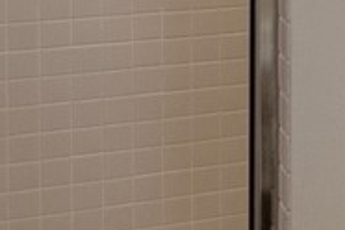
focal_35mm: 140
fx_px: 1342
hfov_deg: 12.1
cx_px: 794
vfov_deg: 9.4
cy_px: -175
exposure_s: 1/2
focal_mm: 16
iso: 320
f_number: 9.5
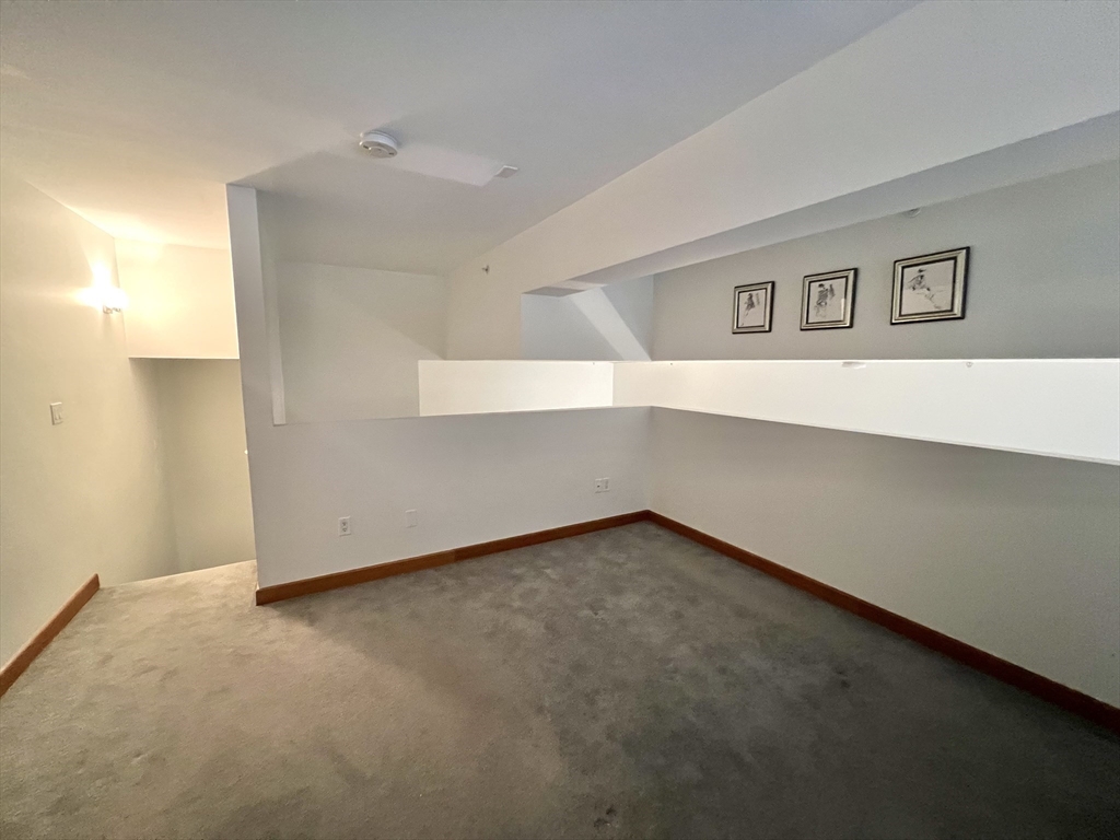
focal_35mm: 13
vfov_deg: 89.9
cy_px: 420
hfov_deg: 106.2
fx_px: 421
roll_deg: -0.6
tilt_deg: -6.9
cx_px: 560
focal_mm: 1.57
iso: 640
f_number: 1.8
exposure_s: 1/40
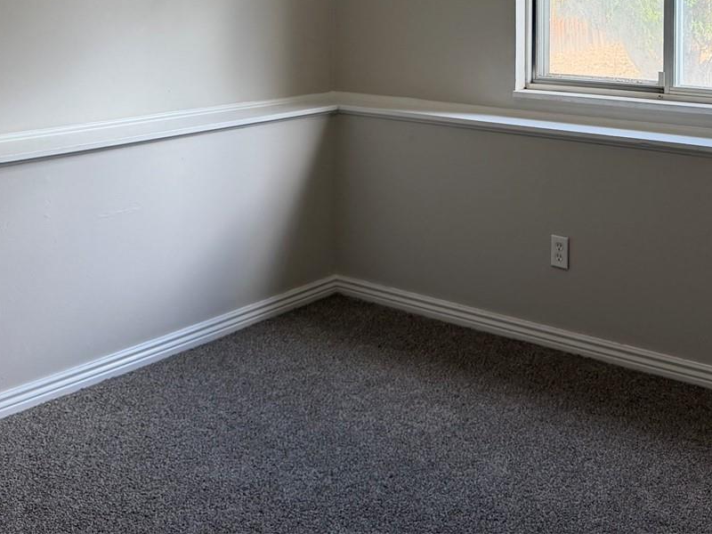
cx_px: 407
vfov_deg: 28.4
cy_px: 1
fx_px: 987
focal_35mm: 48
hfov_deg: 39.6
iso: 160
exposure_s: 1/187
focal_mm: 6.76
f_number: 1.78
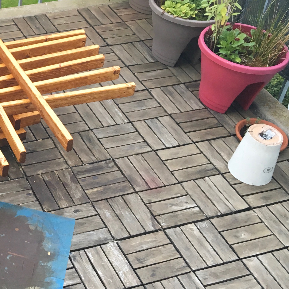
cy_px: 109
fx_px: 642
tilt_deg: -40.6
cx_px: -34
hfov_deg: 23.7
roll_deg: -3.6
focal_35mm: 68
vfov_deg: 25.3
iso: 32
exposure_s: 1/33
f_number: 2.2
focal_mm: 4.15
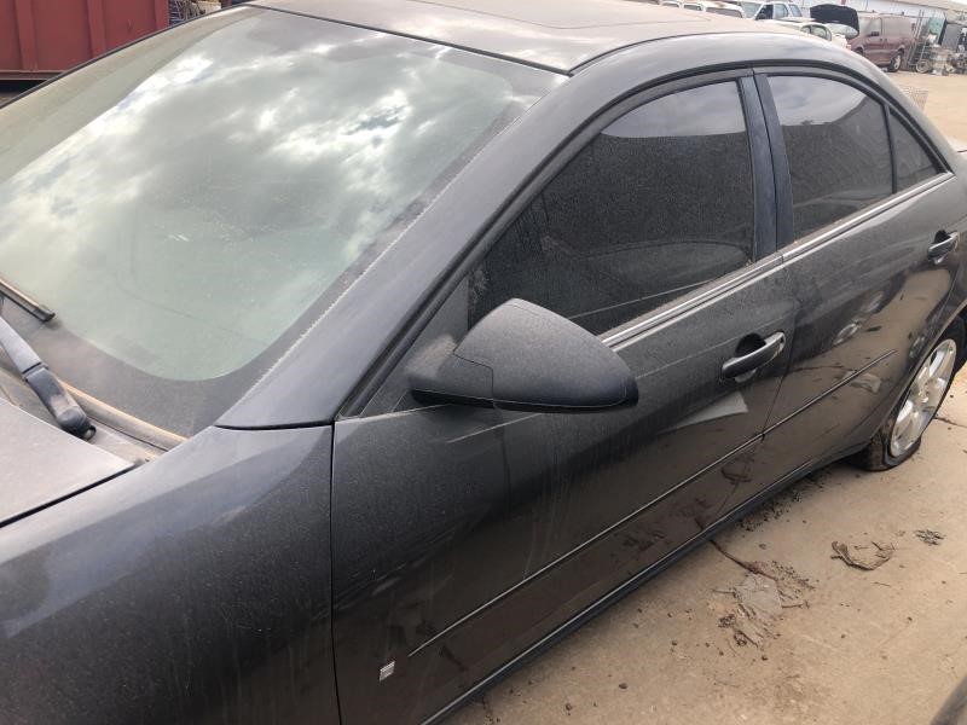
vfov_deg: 49.7
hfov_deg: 63.4
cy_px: 362
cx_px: 484
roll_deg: -5.4
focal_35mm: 28
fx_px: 782
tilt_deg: -25.5
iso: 20
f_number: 1.8
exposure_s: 1/495
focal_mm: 3.99
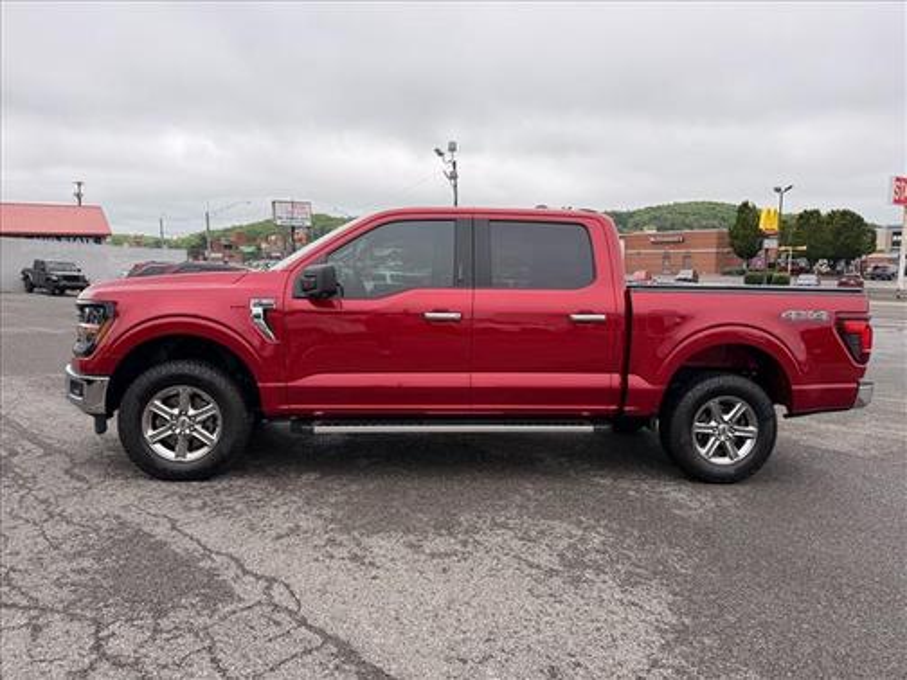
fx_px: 629
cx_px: 454
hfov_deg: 71.6
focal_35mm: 24
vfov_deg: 56.8
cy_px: 340
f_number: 1.78
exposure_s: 1/1292
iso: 80
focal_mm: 6.76
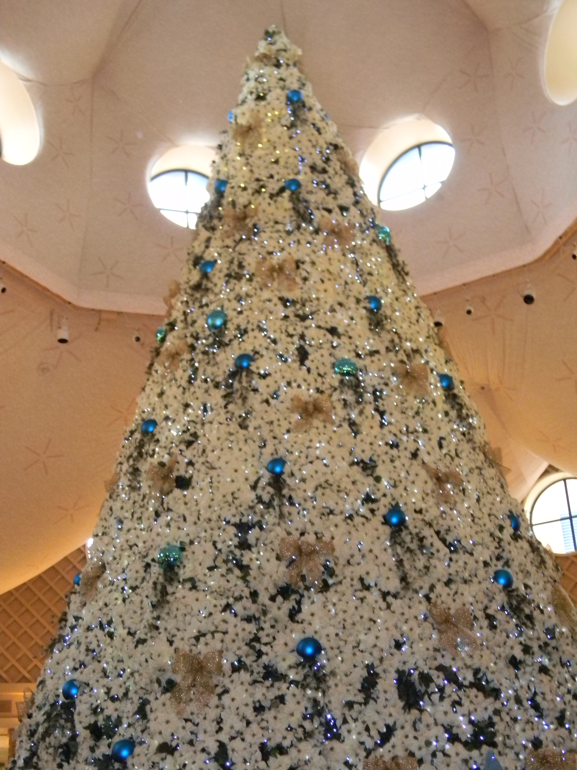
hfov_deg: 30.9
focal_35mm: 47
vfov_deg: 40.4
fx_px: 1045
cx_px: 288
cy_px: 385
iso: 686
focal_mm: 8.6
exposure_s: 1/30
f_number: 3.9
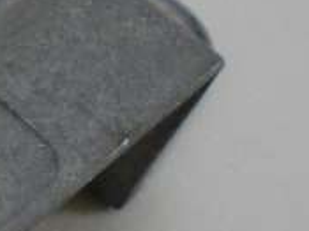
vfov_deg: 9.1
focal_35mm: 163
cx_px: -524
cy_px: 92
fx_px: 1454
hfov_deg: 10.0
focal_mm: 4.6
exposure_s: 1/160
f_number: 3.2
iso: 100
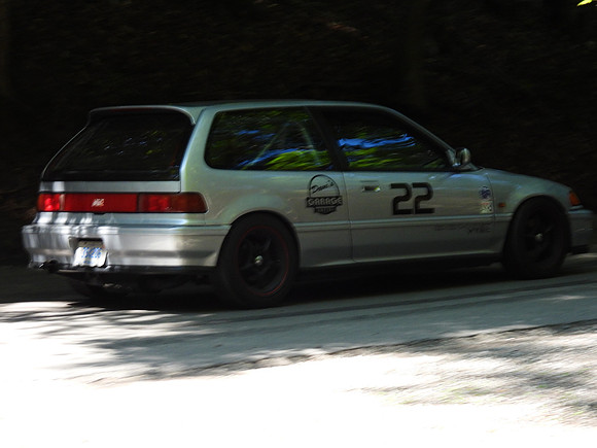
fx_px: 2156
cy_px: 224
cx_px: 298
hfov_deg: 15.8
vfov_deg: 11.9
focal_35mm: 125
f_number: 4
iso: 400
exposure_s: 1/250
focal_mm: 22.3
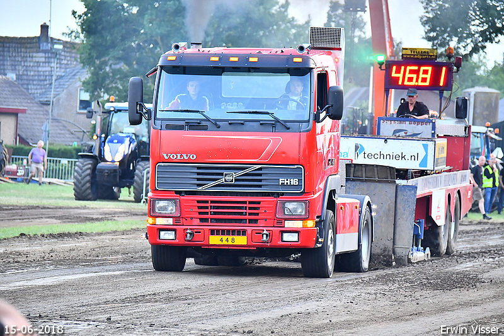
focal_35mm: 292
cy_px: 168
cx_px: 252
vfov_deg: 4.7
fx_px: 4094
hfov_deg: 7.0
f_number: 5.6
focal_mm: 195
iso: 1250
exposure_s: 1/160
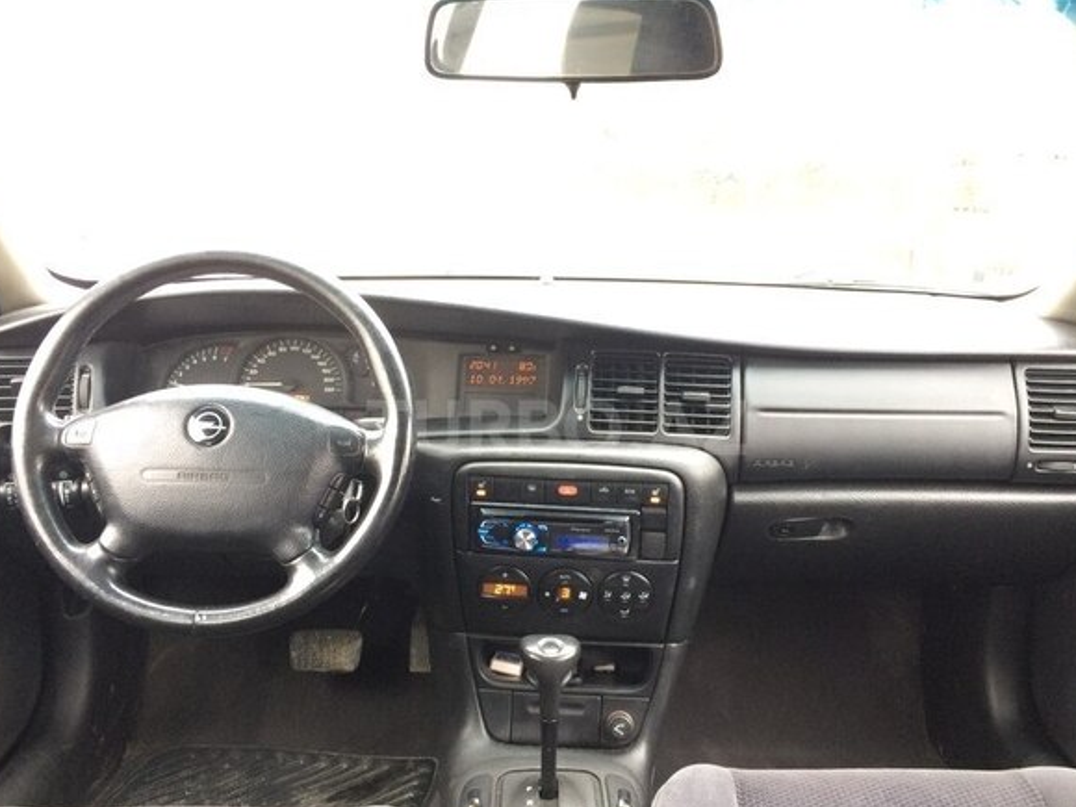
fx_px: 1026
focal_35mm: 33
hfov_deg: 55.3
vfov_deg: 42.9
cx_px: 557
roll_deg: -0.4
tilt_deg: -8.6
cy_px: 428
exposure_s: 1/33
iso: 160
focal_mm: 4.15
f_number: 2.2
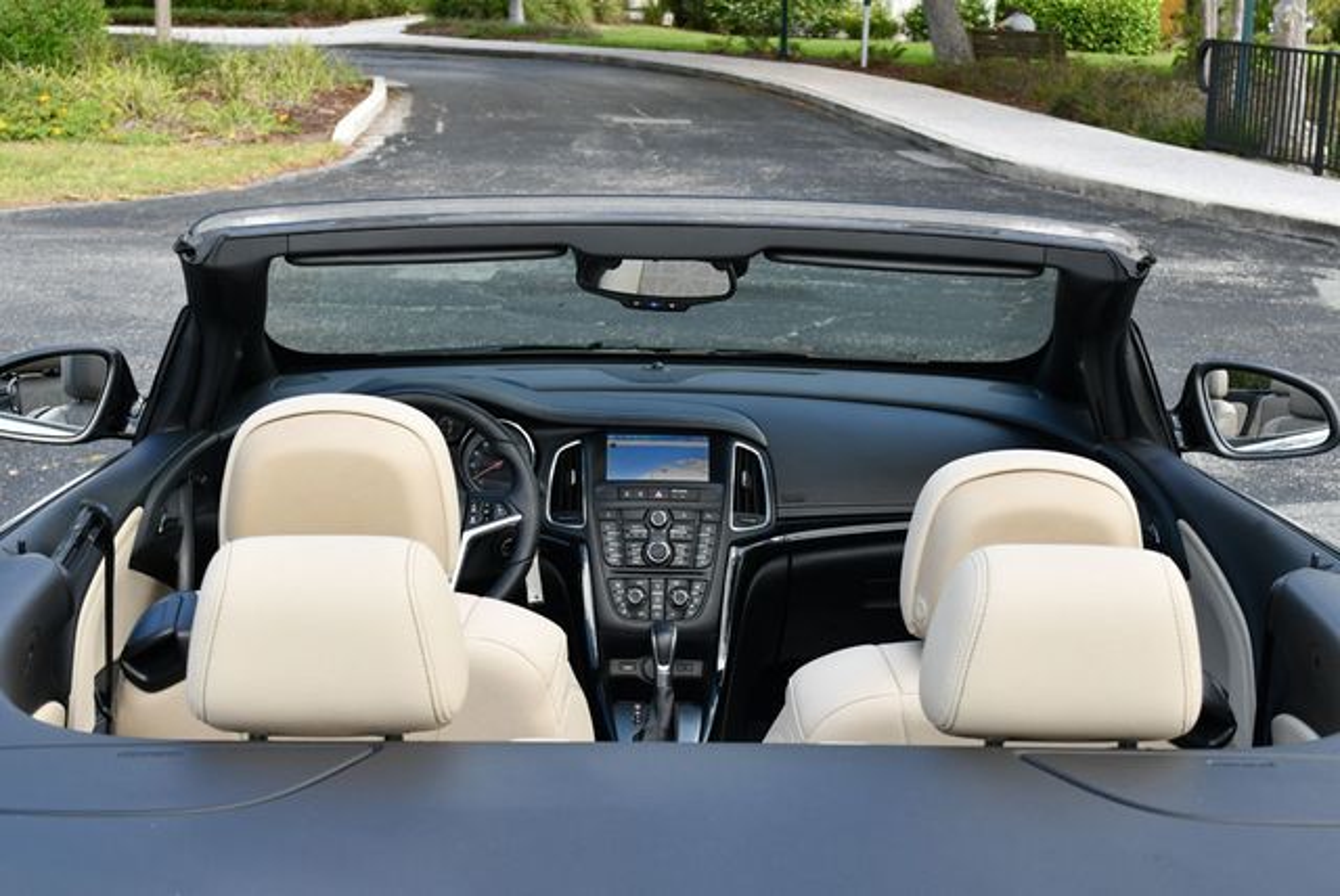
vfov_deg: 22.7
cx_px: 670
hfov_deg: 33.4
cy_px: 448
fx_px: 2235
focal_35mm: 60
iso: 250
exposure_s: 1/250
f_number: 5.6
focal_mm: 30
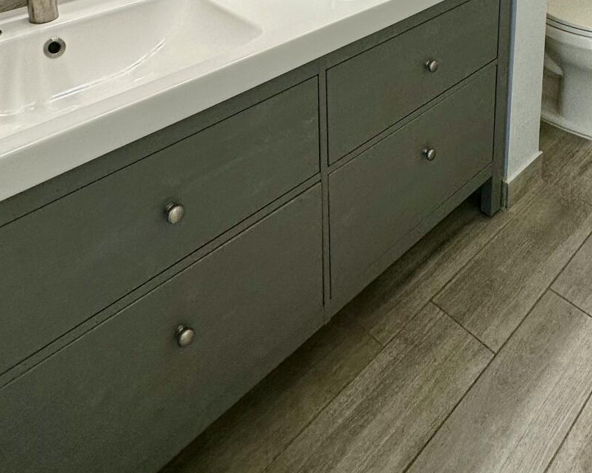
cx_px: 406
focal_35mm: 34
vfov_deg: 33.7
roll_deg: -1.4
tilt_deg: -12.5
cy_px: -116
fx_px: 596
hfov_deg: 51.6
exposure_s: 1/120
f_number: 2.2
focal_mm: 2.22
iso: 125
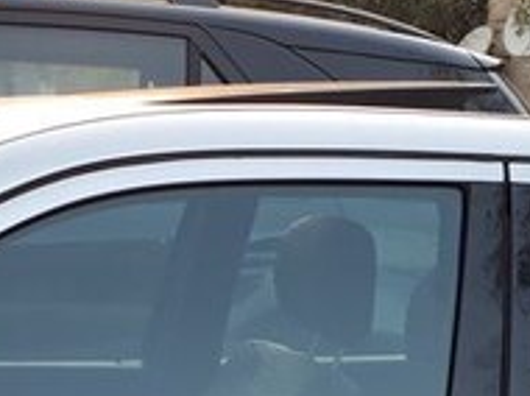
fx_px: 1437
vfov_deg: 14.3
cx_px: 371
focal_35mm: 94
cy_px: 654
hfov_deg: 20.8
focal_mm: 3.6
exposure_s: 1/33
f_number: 1.9
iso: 40
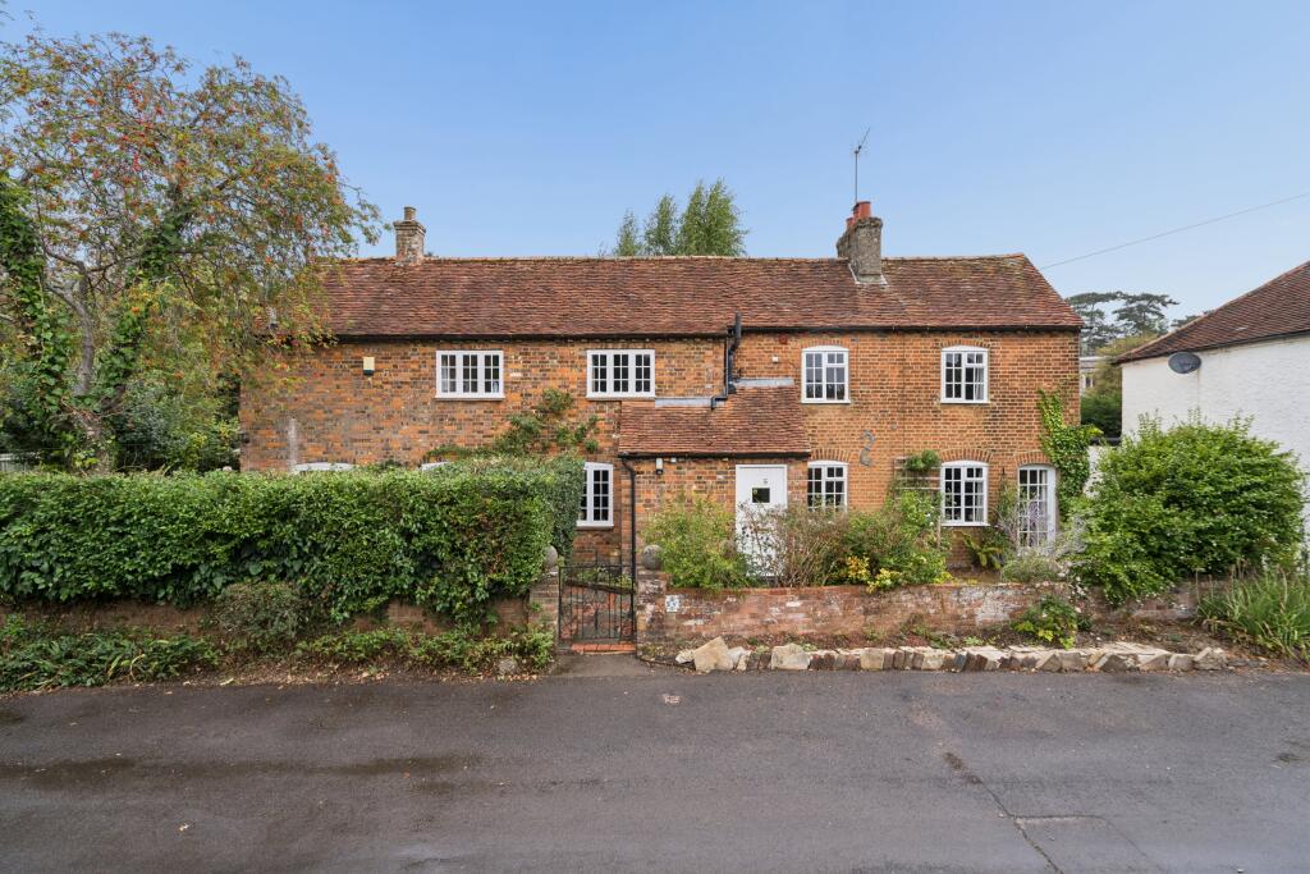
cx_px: 655
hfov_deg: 96.7
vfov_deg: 73.8
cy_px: 437
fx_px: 582
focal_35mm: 16
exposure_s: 1/160
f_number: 5.6
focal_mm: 16
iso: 160
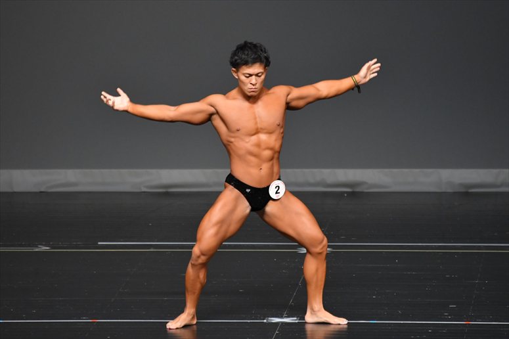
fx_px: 5300
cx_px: 254
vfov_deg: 3.7
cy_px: 170
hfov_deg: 5.5
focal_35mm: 375
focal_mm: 250
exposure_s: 1/400
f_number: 5.6
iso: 2500
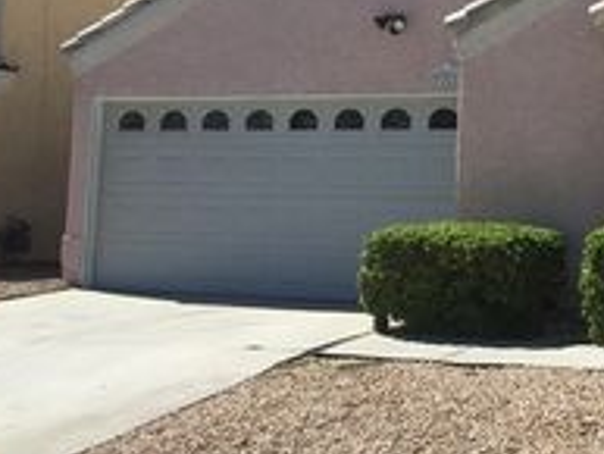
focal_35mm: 75
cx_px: 688
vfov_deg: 19.5
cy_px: 117
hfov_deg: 24.0
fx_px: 1309
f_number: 2.2
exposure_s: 1/2475
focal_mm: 4.15
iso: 32
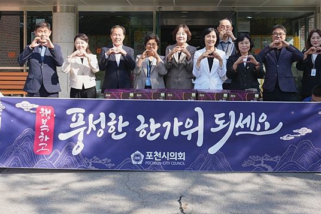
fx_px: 419
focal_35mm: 47
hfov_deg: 41.9
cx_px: 163
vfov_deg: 28.3
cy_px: 61
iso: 320
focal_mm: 28
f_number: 7.1
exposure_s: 1/320
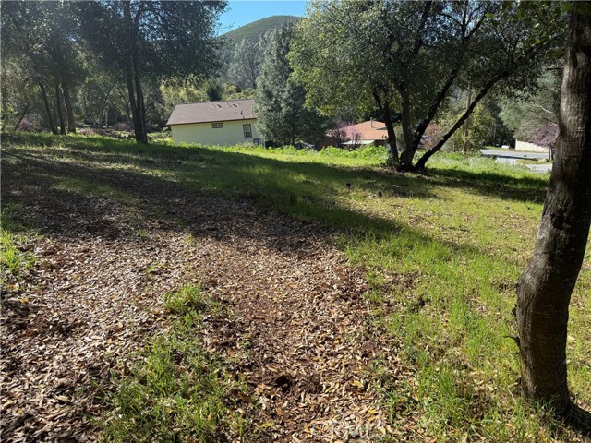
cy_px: 222
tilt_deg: -17.3
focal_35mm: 24
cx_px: 296
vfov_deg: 56.8
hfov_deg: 71.6
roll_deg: +4.0
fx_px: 410
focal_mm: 6.76
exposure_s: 1/2110
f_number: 1.78
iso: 80
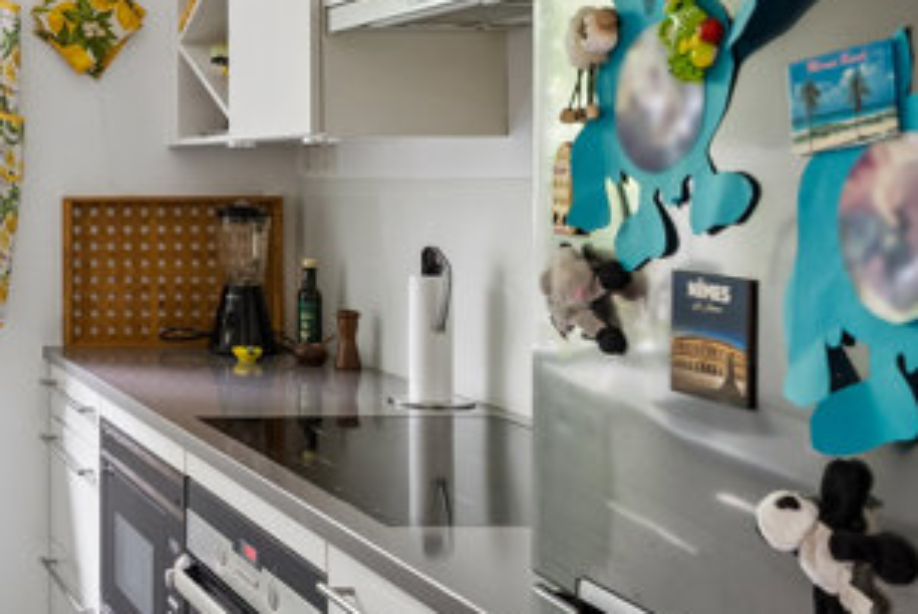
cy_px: 134
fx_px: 1414
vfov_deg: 24.2
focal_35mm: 55
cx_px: -223
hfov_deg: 29.9
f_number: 7.1
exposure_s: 1/8
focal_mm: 14.1
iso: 250
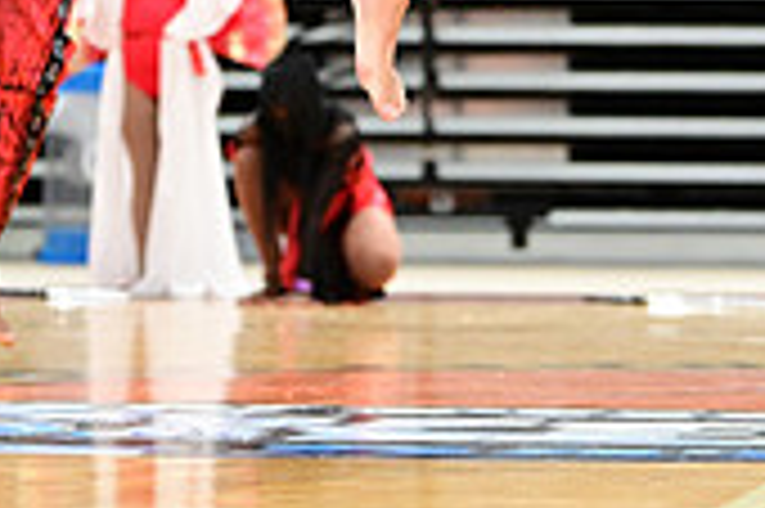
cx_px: 621
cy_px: -229
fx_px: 5796
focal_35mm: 273
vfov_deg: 5.0
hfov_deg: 7.5
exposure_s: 1/1000
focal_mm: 80
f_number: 3.2
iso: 6400
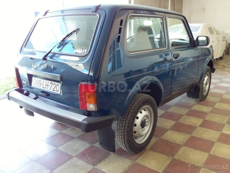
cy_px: 86
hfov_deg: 58.4
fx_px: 206
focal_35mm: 31
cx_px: 115
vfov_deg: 45.4
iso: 125
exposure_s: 1/50
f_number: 2.2
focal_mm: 3.3
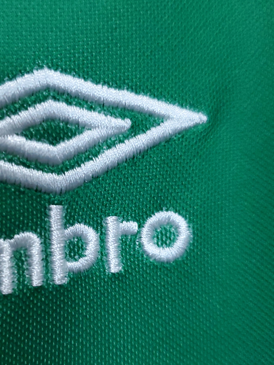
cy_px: 220
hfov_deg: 31.9
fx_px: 475
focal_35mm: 45
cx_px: 90
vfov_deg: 41.9
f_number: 1.5
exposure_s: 1/30
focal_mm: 4.3
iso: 200
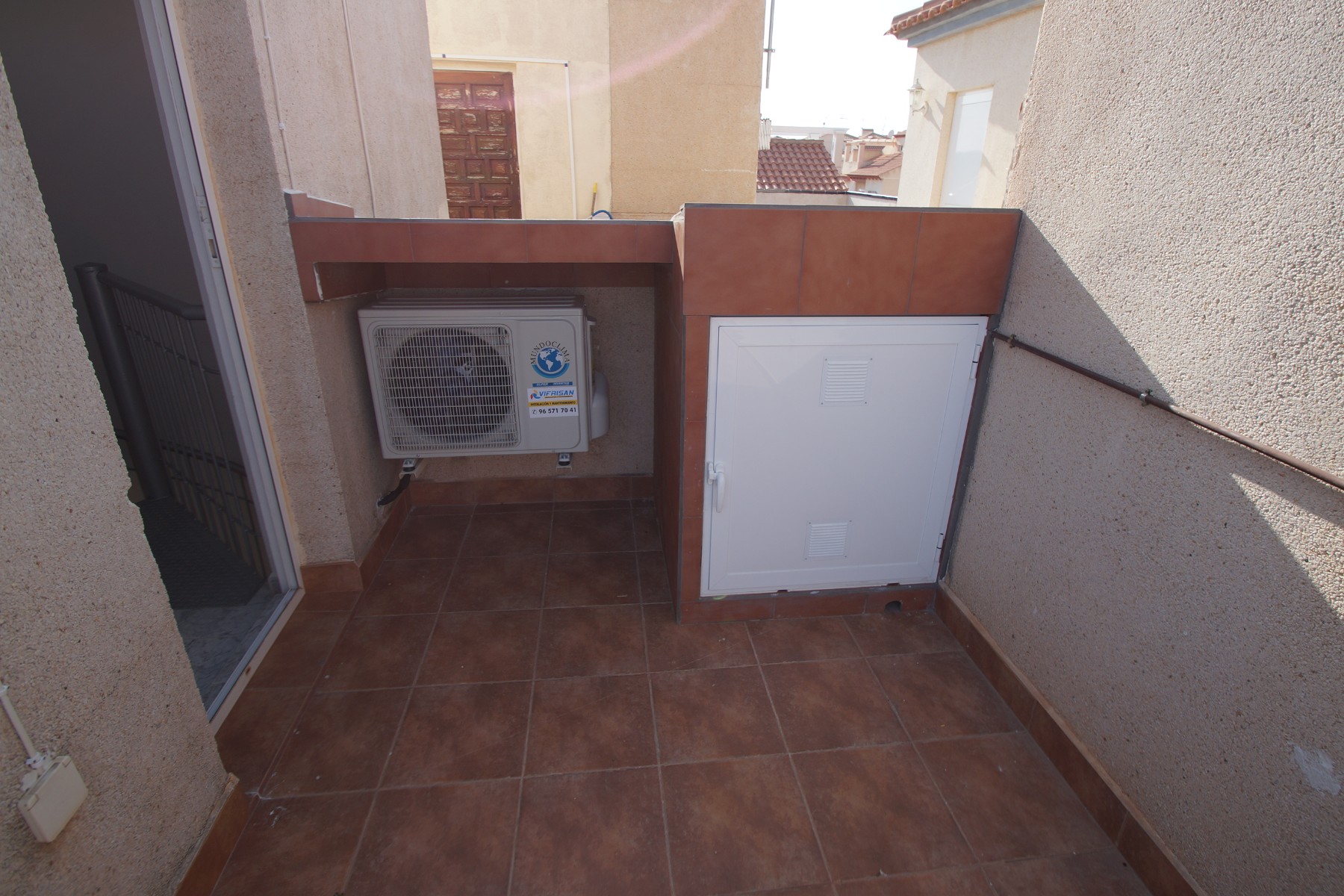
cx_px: 672
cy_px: 448
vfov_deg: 72.1
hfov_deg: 95.0
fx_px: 616
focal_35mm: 16
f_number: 5
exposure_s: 1/250
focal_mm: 11
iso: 100
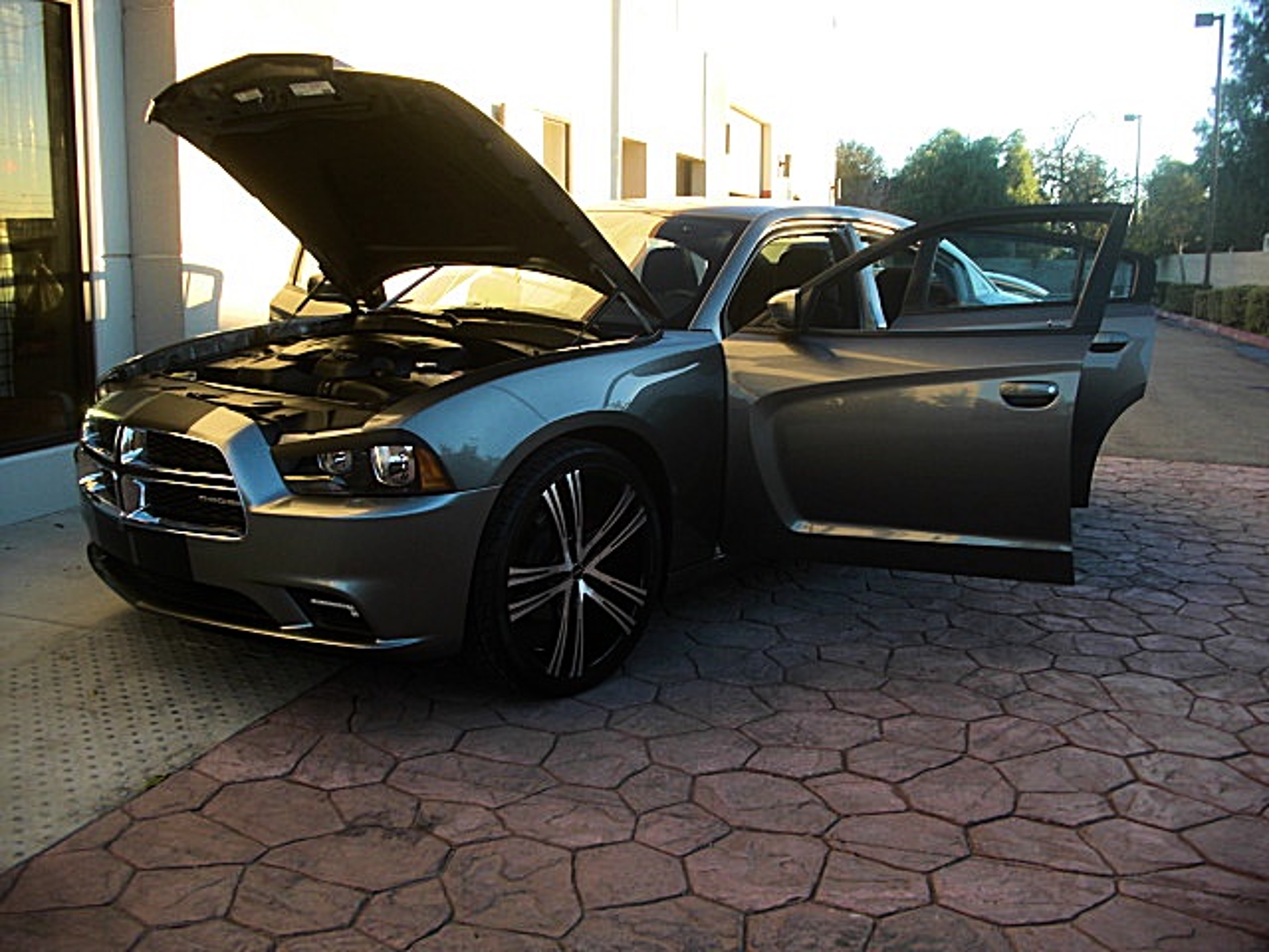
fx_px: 1320
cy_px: 476
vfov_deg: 39.7
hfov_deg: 51.4
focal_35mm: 36
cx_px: 634
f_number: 2.8
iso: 50
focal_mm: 6.3
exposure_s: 1/100
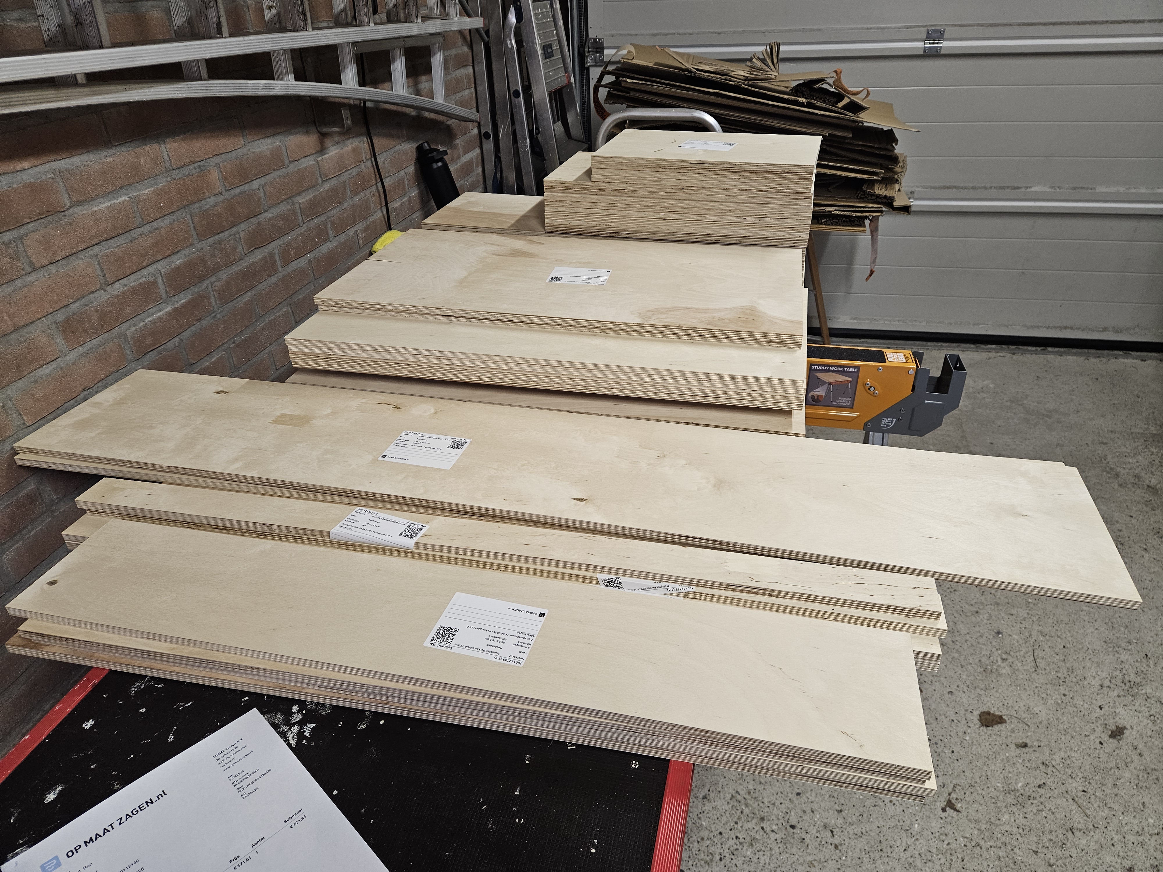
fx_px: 773
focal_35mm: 23
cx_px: 582
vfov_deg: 58.9
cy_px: 436
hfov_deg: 73.9
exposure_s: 1/100
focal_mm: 5.4
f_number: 1.8
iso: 400
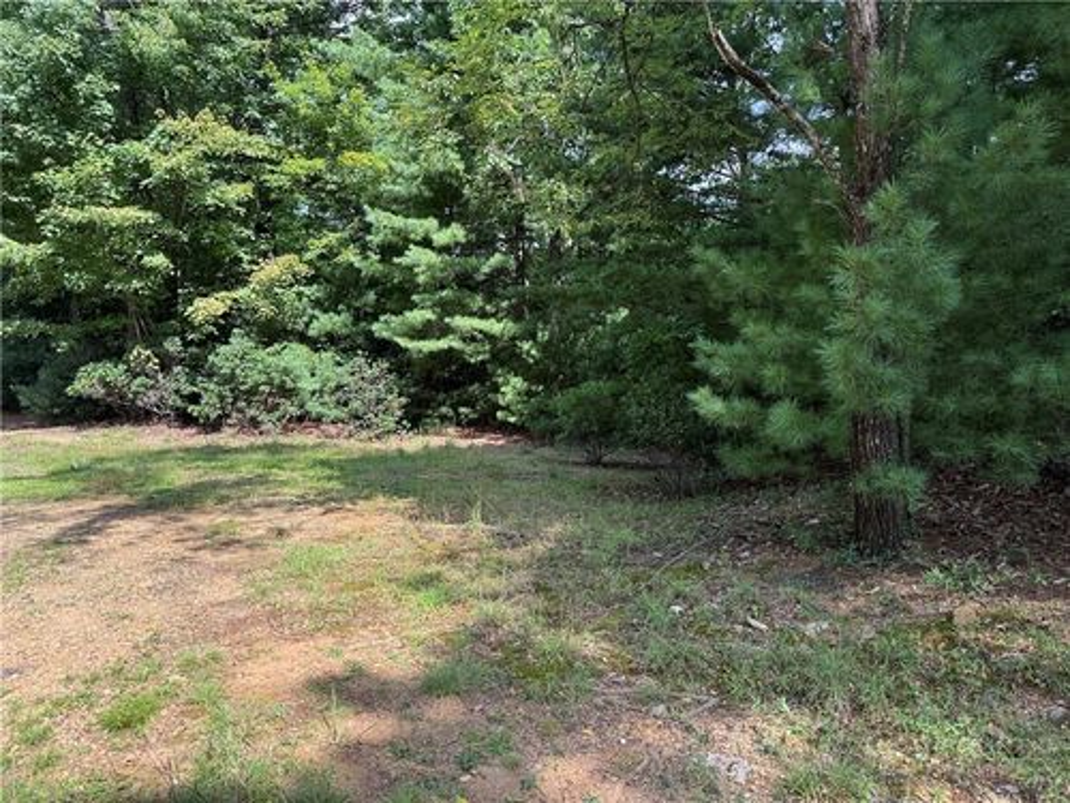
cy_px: 402
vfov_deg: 56.8
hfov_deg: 71.6
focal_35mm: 24
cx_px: 535
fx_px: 742
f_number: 1.78
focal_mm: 6.76
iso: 80
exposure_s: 1/788
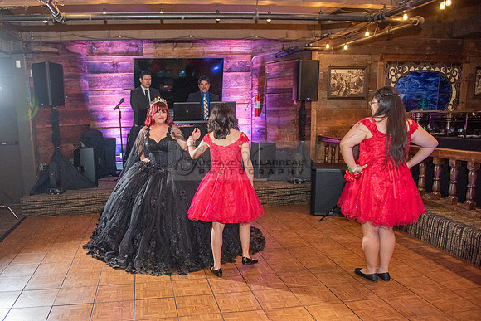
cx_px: 192
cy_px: 193
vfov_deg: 44.9
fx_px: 386
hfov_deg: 63.3
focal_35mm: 29
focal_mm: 24
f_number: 2.8
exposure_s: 1/160
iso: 1250
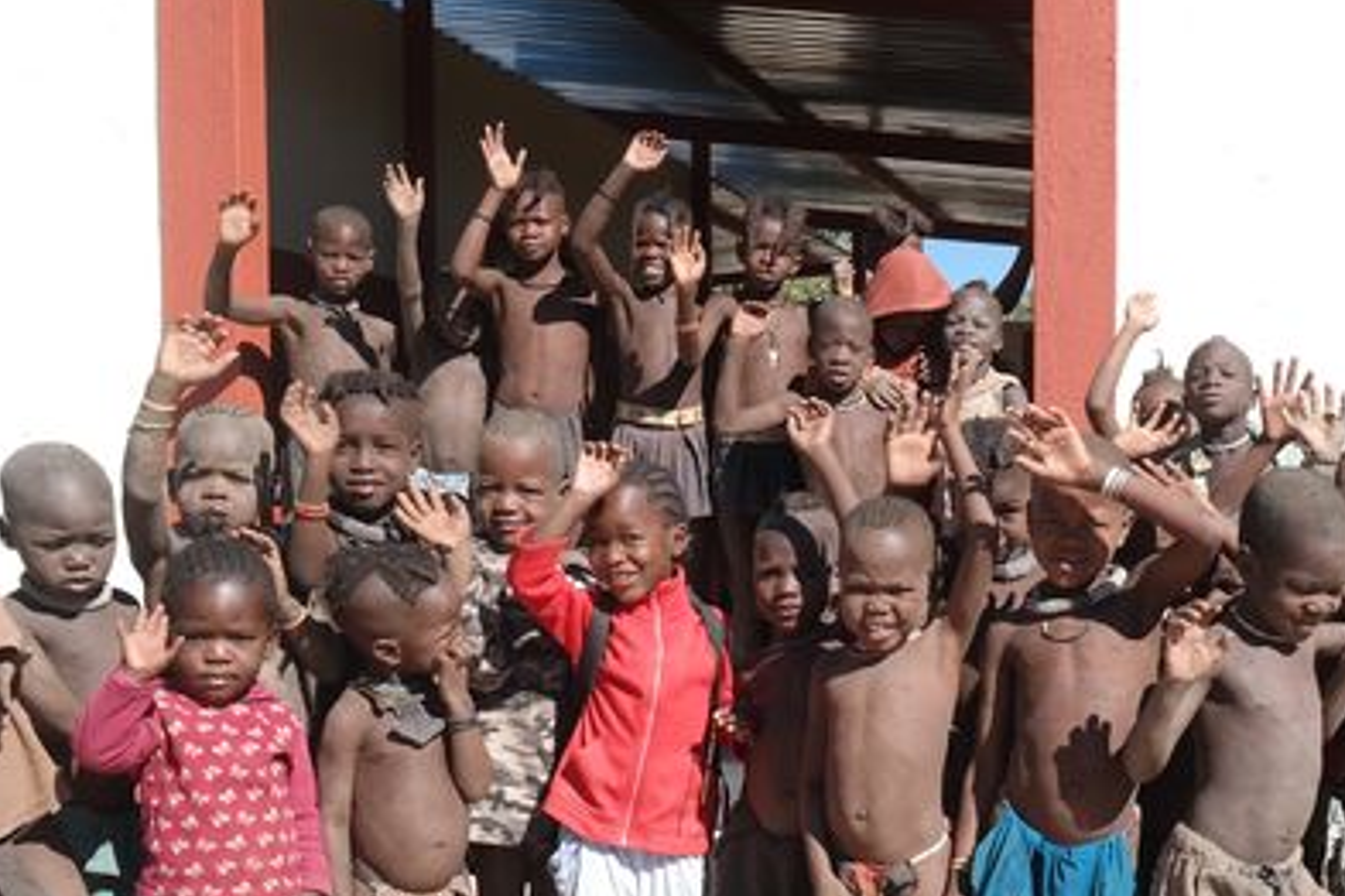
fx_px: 2055
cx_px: 1112
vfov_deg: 24.3
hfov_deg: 34.9
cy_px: 691
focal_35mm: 55
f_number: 9
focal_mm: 20
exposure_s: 1/500
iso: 400
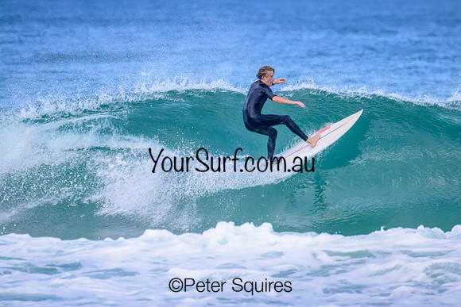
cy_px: 154
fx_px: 10246
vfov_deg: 1.7
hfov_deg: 2.6
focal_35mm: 800
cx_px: 230
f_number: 11
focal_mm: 800
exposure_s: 1/2000
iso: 2200
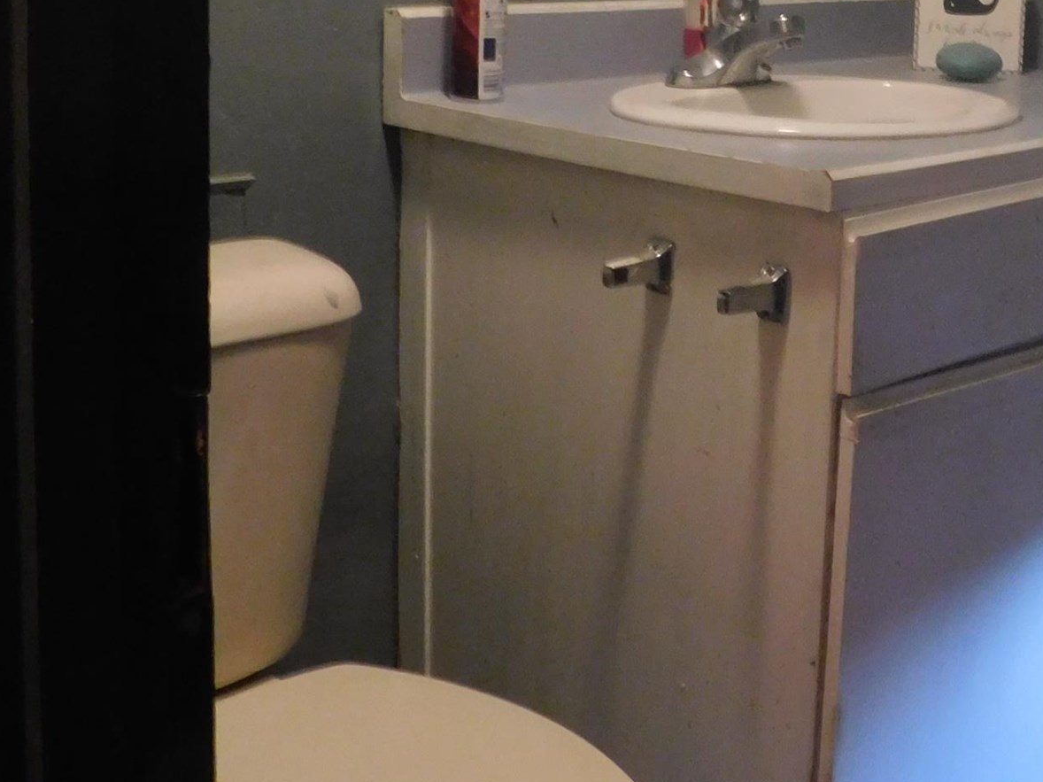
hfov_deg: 31.1
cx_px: 882
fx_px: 1807
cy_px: 91
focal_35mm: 60
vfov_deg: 23.8
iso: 400
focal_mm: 4
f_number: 3
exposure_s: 1/10
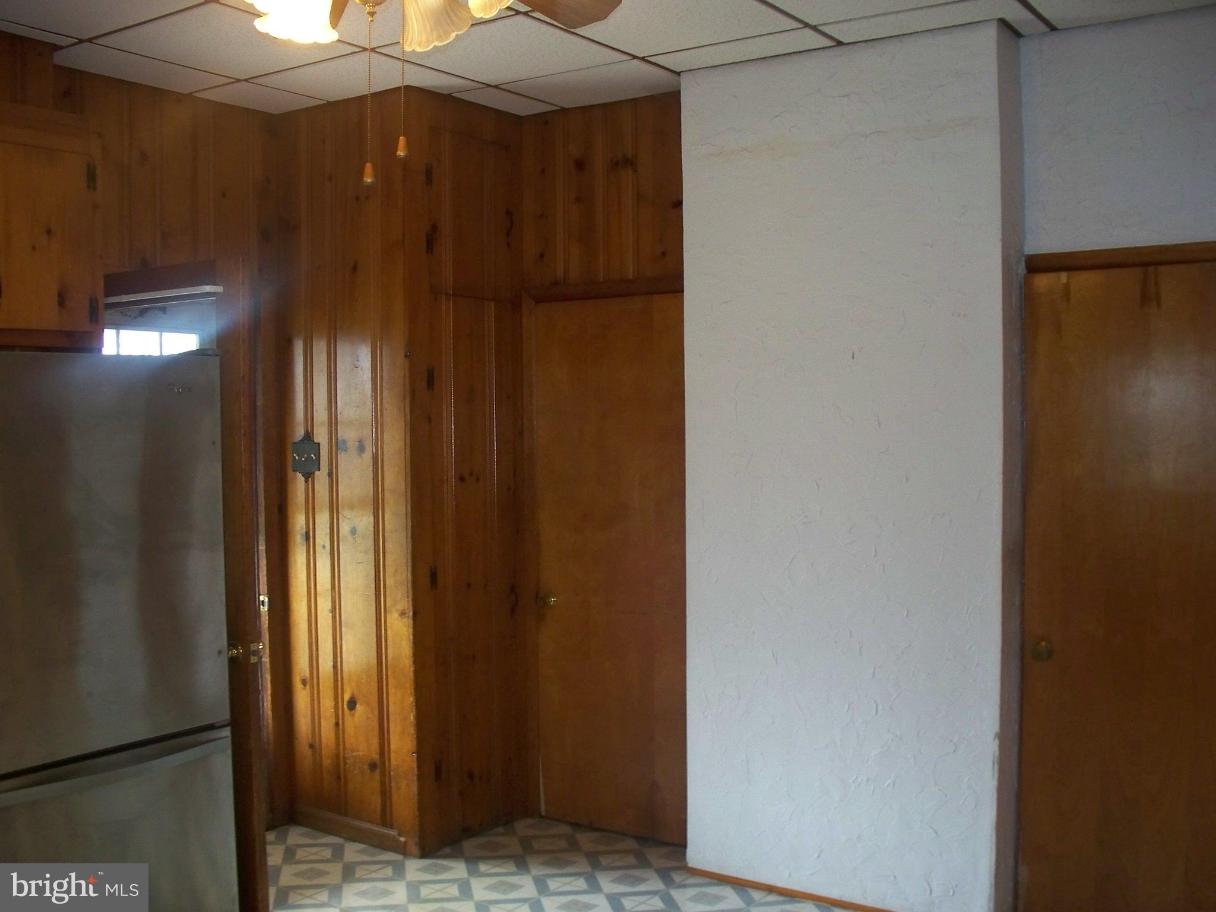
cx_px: 608
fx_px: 1265
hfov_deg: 51.4
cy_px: 456
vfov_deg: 39.7
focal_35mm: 36
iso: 200
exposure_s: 1/60
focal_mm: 7.54
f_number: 2.8
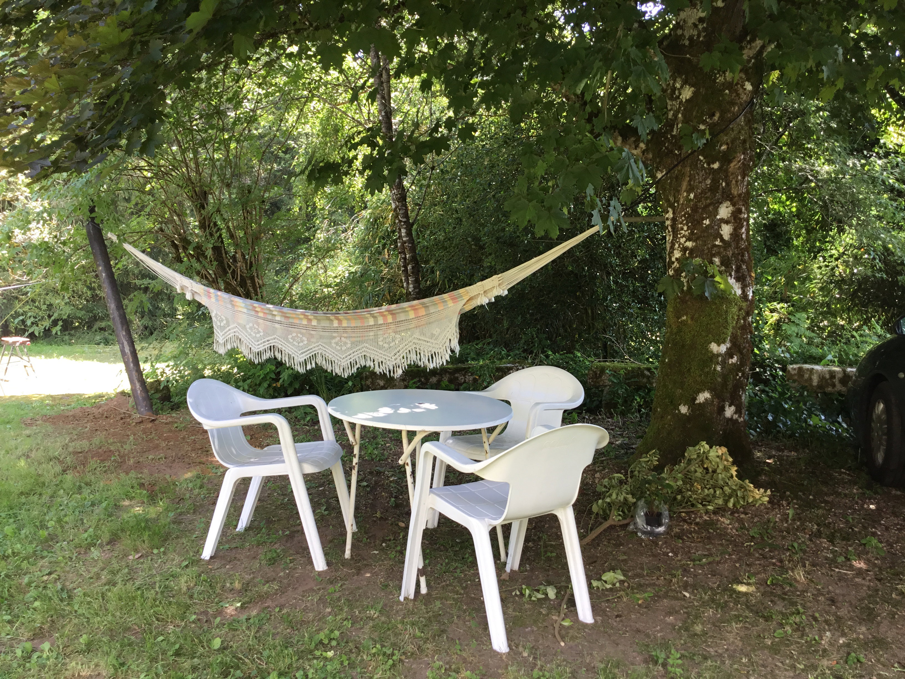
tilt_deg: -7.1
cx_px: 452
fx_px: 810
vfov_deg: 45.4
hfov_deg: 58.4
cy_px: 340
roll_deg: +2.9
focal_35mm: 31
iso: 25
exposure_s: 1/50
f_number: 2.4
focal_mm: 3.3
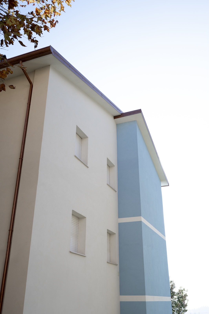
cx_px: 104
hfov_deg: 37.8
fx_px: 305
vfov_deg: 54.5
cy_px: 157
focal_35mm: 35
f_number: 4.5
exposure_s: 1/1250
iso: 400
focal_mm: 35
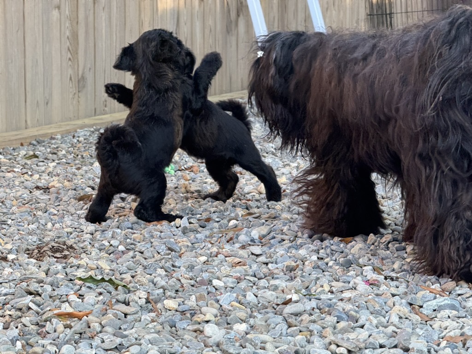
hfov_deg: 16.4
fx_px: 1636
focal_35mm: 120
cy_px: 177
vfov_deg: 12.3
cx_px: 236
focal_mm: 15.66
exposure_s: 1/99
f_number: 2.8
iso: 80
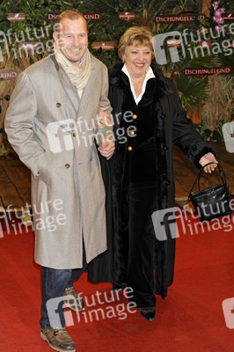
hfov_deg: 19.4
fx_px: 684
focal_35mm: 70
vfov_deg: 28.9
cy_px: 176
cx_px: 117
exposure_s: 1/200
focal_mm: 70
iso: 640
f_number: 6.3
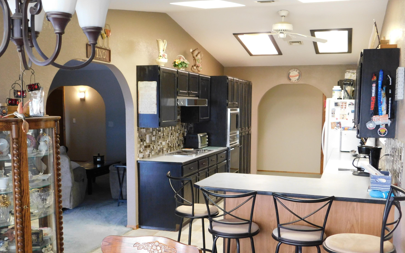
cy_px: 154
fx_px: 431
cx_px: 202
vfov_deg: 32.7
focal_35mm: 39
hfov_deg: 50.4
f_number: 3.5
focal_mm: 6.3
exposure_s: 1/13
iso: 400
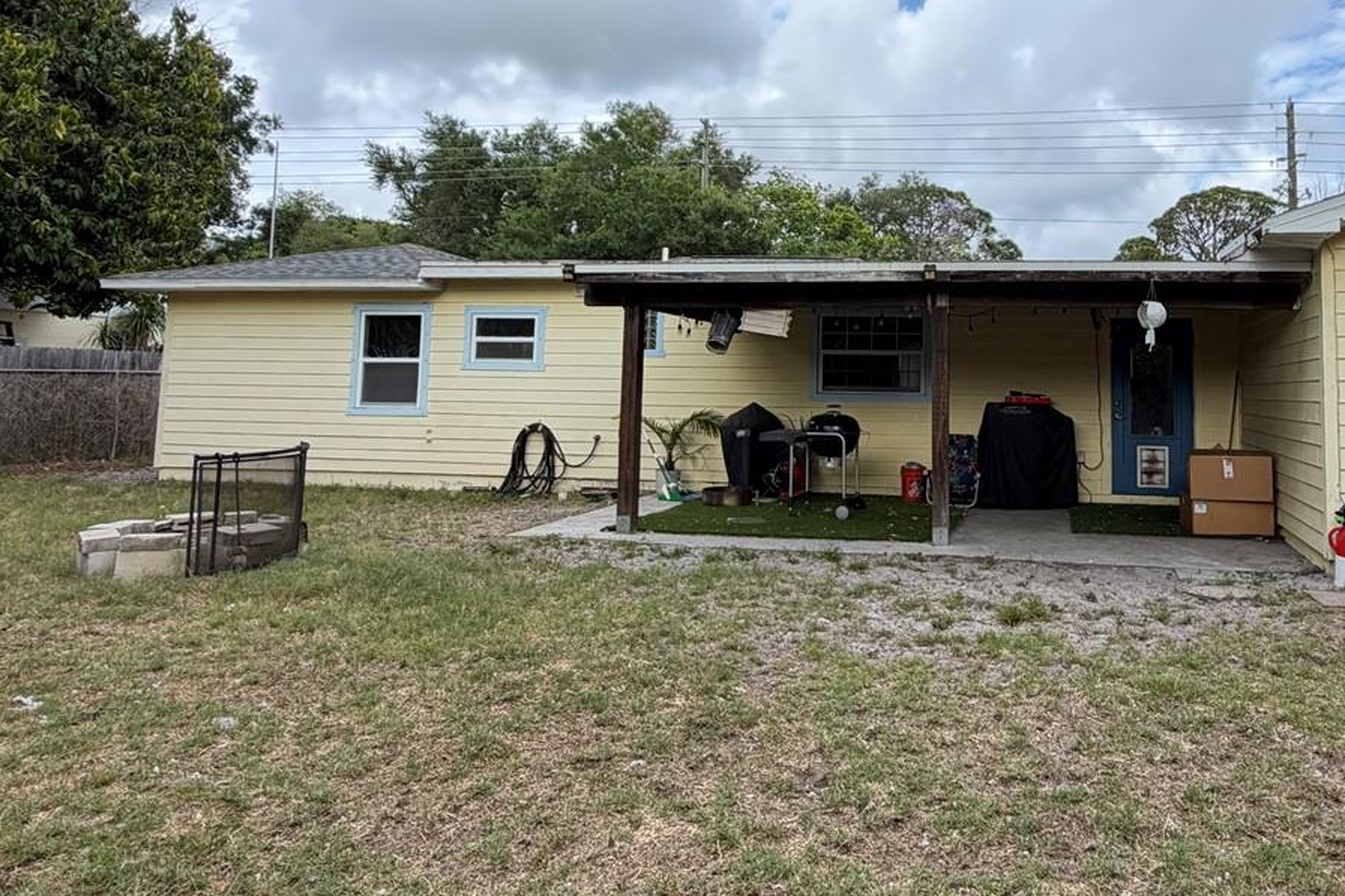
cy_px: 302
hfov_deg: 67.1
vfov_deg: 48.7
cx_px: 920
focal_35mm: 26
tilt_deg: +5.4
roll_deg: -0.6
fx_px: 971
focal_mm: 2.22
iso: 64
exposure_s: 1/451
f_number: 2.2
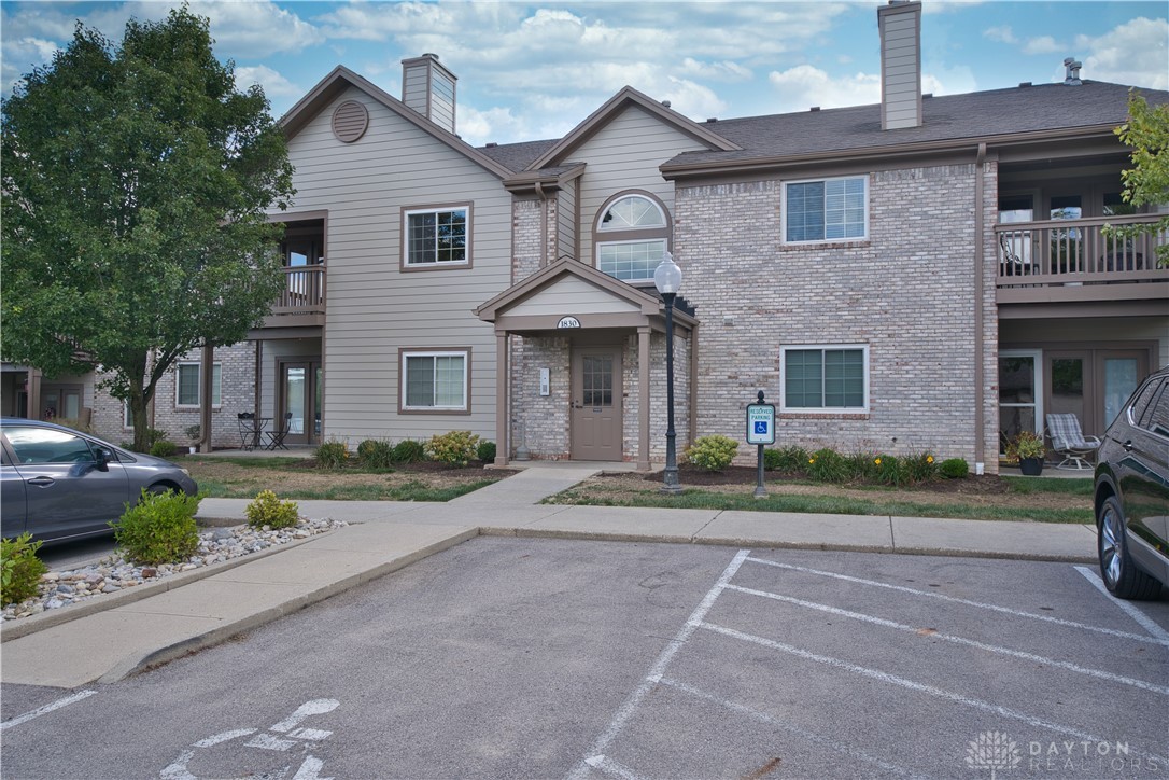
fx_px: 844
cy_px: 390
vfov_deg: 49.6
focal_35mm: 26
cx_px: 584
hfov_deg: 69.4
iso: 100
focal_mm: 26
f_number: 10
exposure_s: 1/40
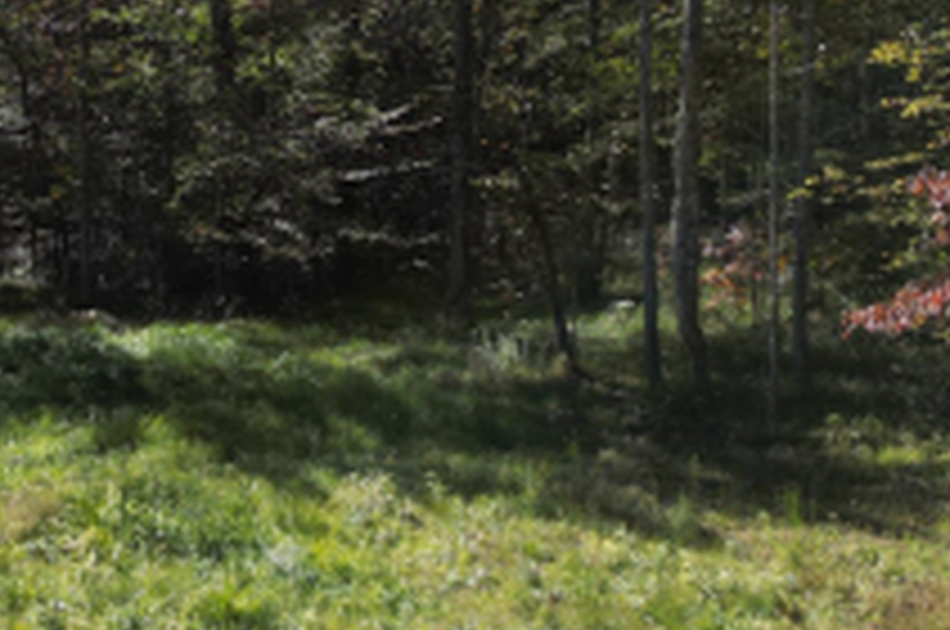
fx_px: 2082
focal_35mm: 79
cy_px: 194
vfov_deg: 17.2
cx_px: 56
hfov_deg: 24.8
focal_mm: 6.72
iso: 120
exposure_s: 1/2000
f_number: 1.7
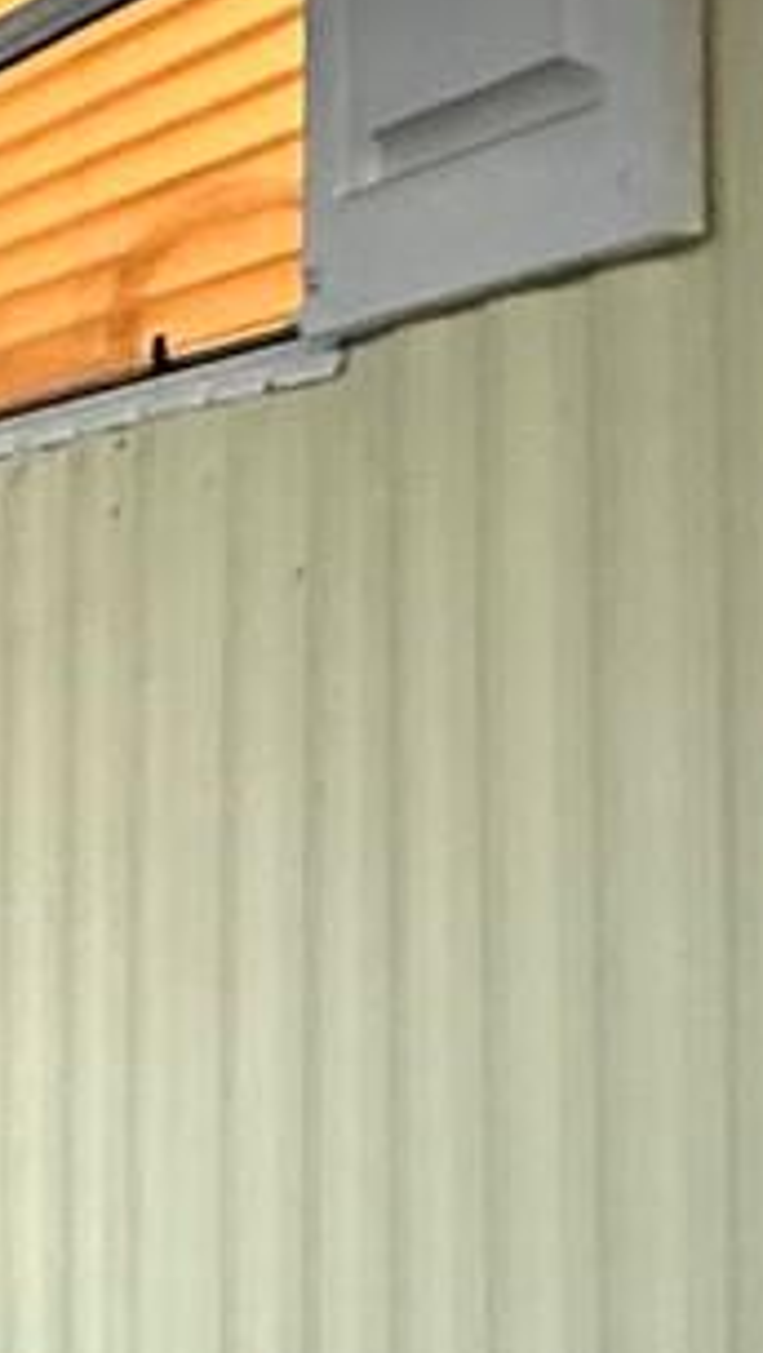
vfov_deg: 26.4
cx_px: -1371
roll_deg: +0.8
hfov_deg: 11.1
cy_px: 887
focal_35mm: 80
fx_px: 2872
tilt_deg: -0.9
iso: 1250
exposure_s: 1/40
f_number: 2.2
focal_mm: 2.22
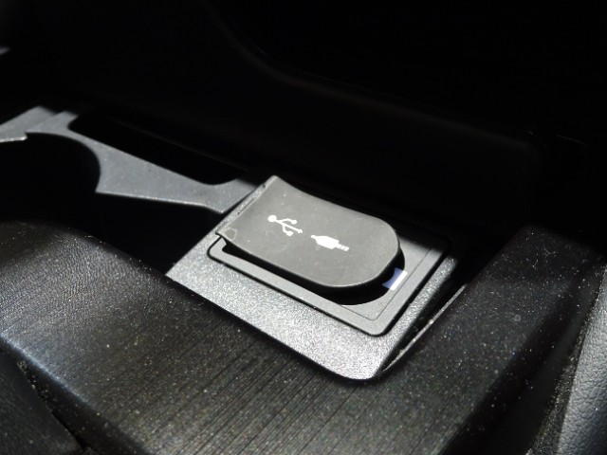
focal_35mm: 34
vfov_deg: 41.8
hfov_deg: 54.0
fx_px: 596
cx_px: 304
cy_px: 228
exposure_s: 1/15
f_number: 4
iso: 800
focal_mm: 5.79
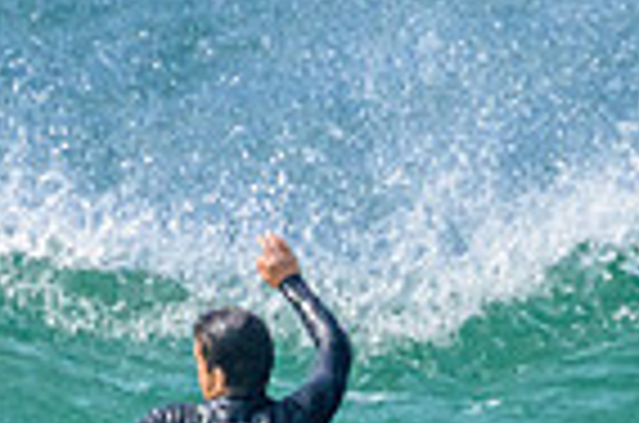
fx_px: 58036
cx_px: 297
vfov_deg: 0.4
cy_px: 641
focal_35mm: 3277
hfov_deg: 0.6
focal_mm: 800
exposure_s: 1/1600
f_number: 11
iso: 3200
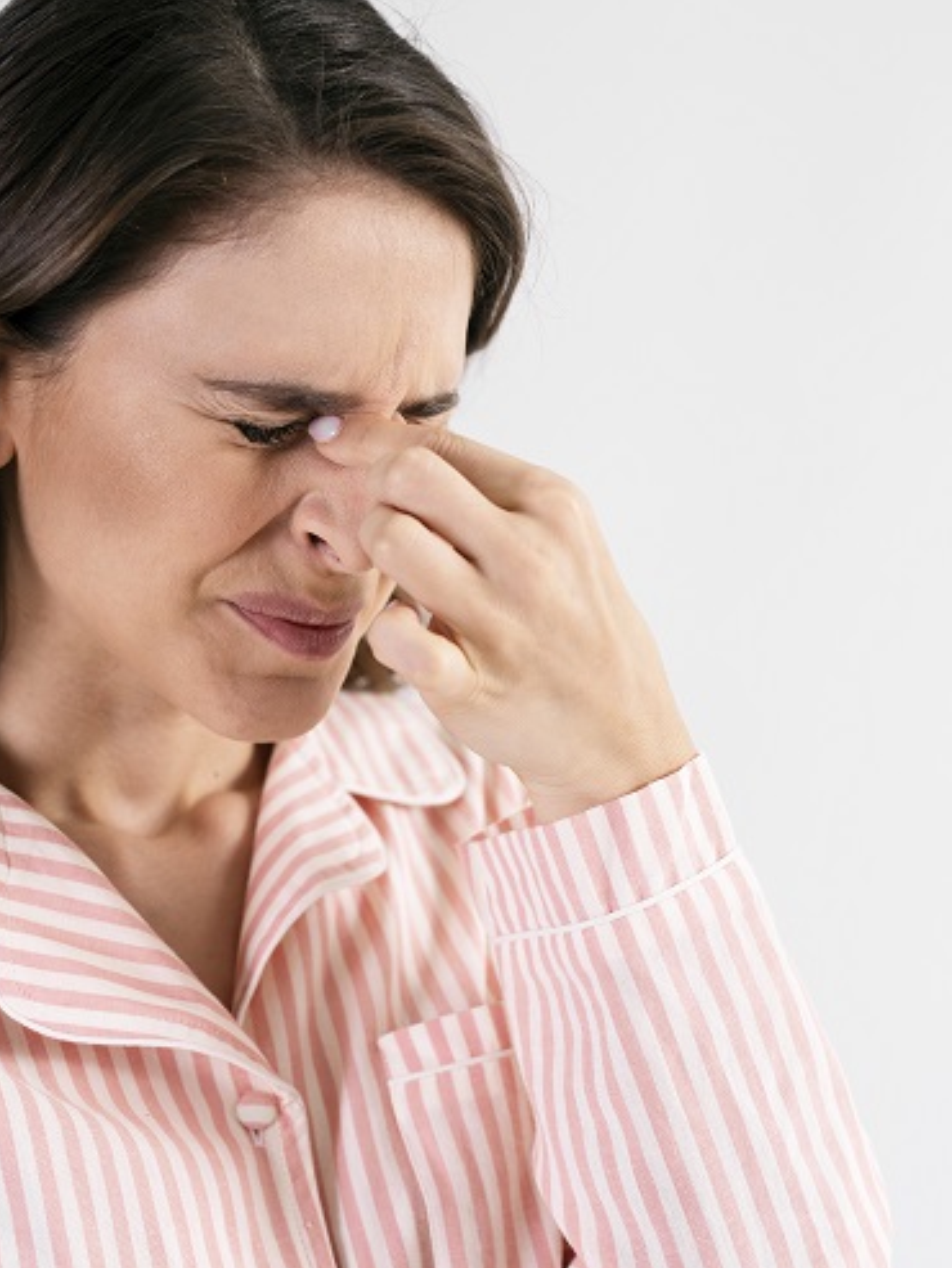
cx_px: 262
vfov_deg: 25.0
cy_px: 637
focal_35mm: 78
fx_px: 2859
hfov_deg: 18.8
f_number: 3.5
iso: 125
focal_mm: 50
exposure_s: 1/125
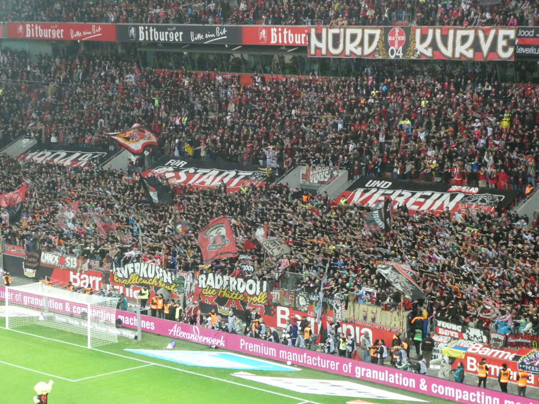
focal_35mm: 90
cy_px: 202
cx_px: 270
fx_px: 1401
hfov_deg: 21.8
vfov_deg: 16.4
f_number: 4.9
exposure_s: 1/80
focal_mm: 16.1
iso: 1000
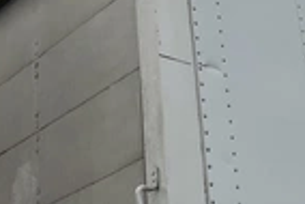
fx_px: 721
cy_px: 69
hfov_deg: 22.8
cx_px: 316
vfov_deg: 16.1
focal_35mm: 85
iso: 25
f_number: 1.8
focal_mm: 3
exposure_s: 1/1195
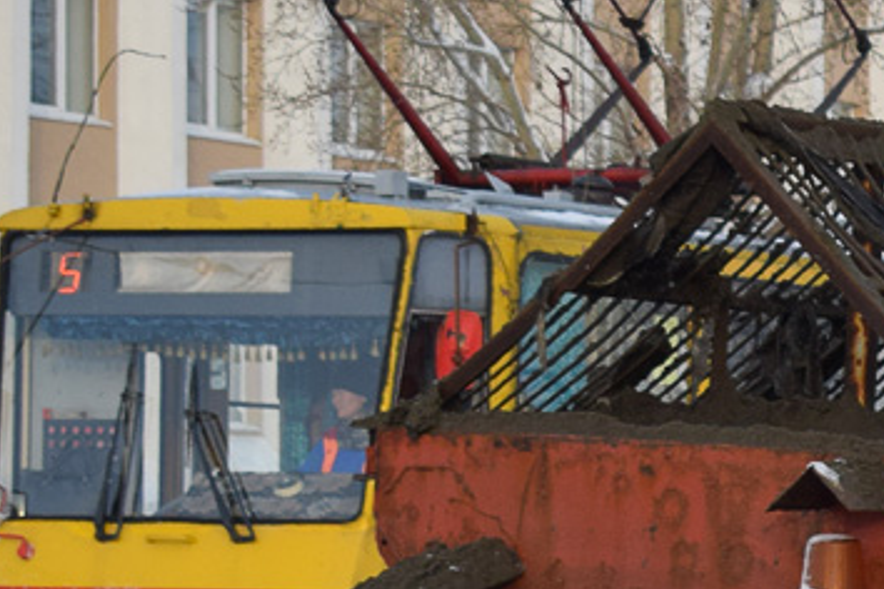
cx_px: 1441
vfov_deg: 5.9
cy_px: 631
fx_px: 5746
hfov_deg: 8.5
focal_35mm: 234
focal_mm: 46
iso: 400
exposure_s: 1/800
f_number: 5.3
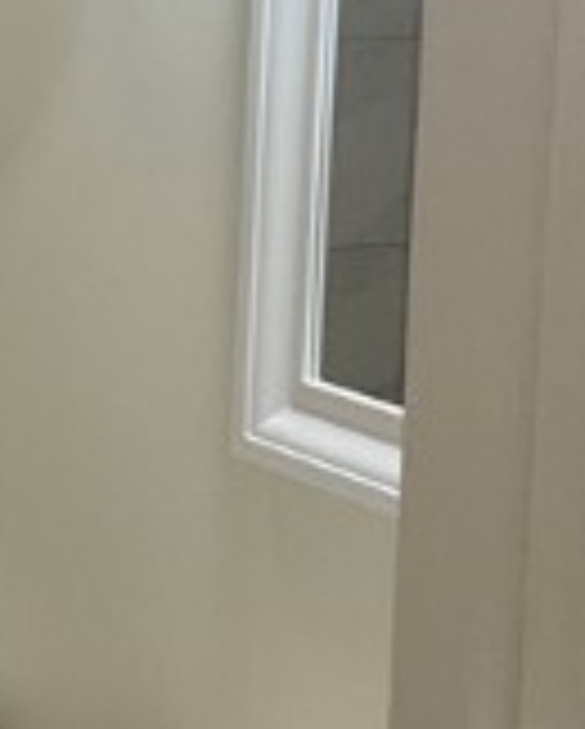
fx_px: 2895
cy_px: 166
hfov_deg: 11.0
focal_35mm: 134
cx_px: -356
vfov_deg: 14.3
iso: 50
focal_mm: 3
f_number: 1.8
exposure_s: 1/120
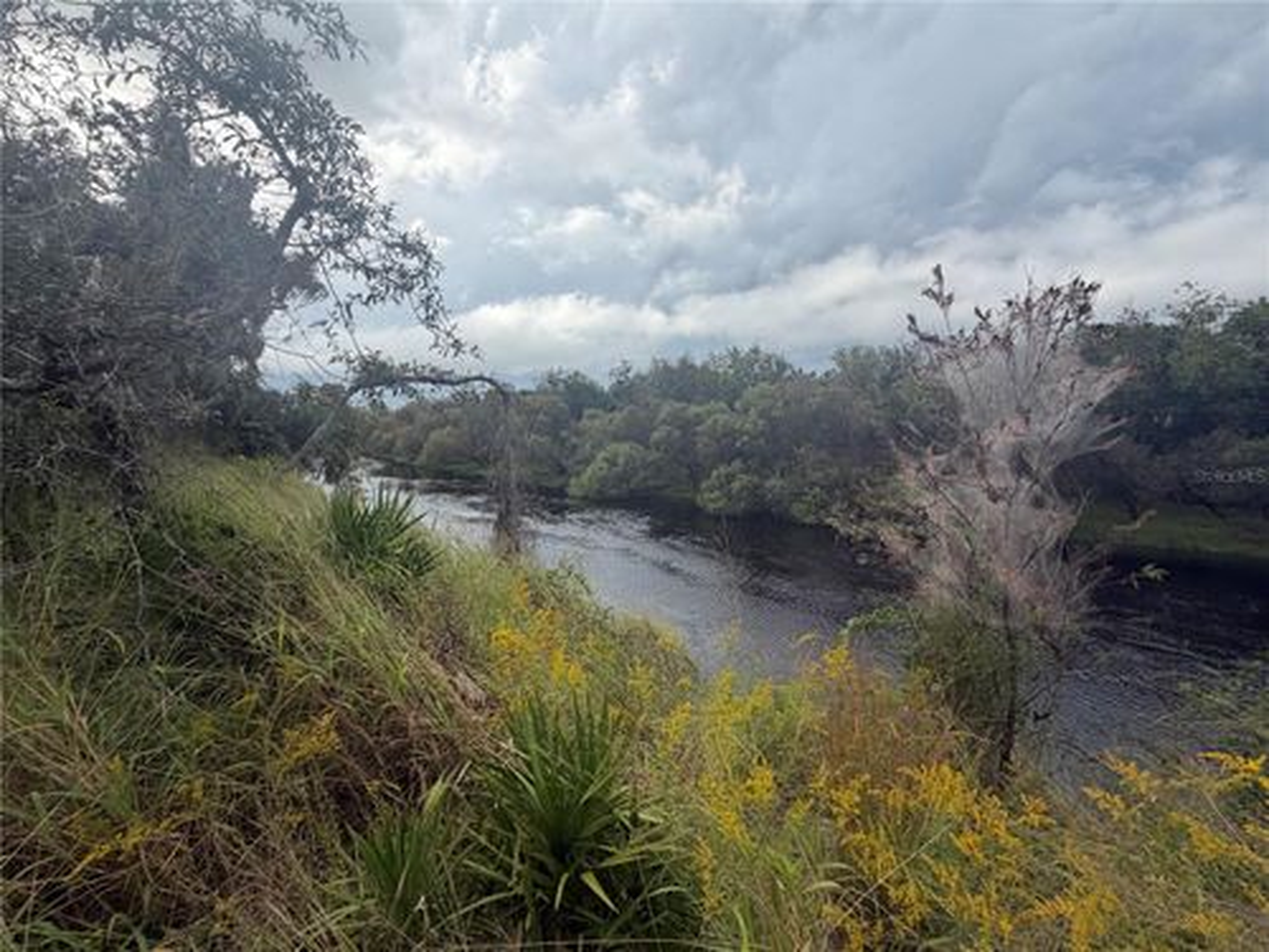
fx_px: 513
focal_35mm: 14
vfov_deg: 85.7
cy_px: 476
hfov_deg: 102.1
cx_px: 634
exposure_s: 1/770
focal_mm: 2.22
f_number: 2.2
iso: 40
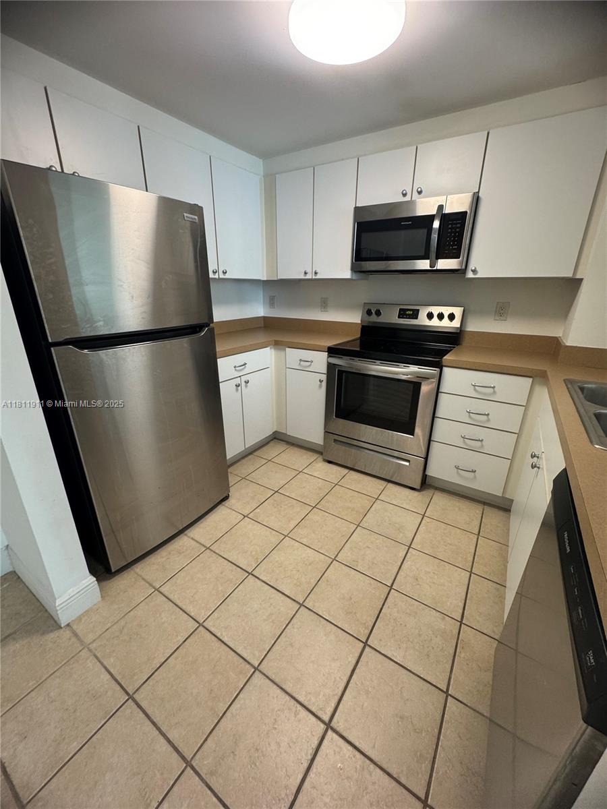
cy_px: 404
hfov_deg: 85.7
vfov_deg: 102.1
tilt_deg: -19.9
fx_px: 327
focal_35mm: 14
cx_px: 304
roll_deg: +0.2
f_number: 2.2
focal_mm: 2.22
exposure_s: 1/60
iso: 160
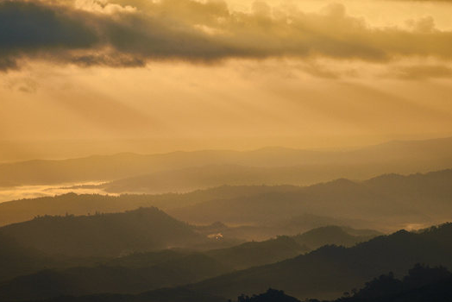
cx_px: 208
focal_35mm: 267
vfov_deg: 5.2
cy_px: 153
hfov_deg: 7.7
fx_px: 3354
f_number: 8
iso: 200
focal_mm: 200
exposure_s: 1/750
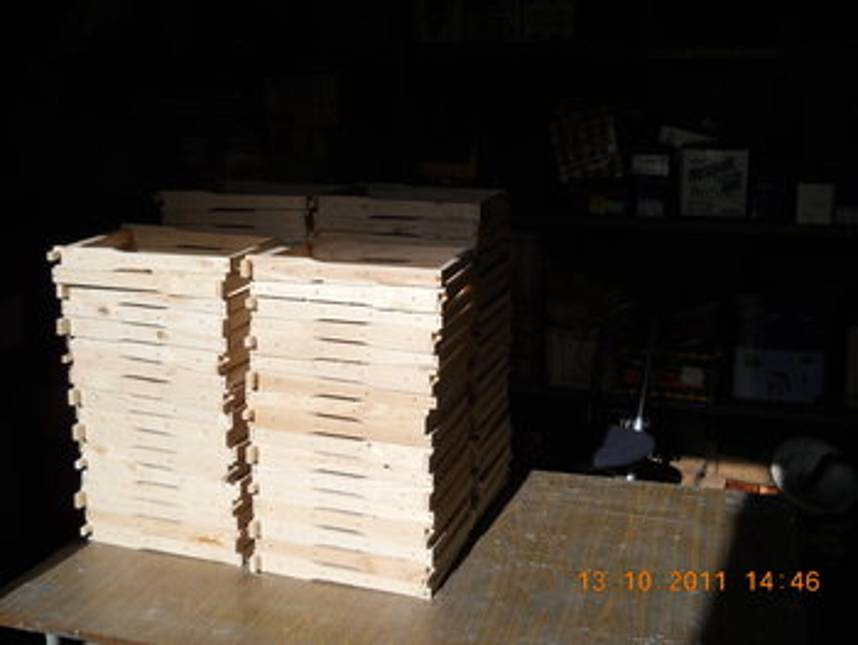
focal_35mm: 41
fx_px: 1017
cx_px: 429
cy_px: 322
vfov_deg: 35.2
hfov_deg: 45.7
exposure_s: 1/500
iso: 80
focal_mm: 6.72
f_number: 5.5
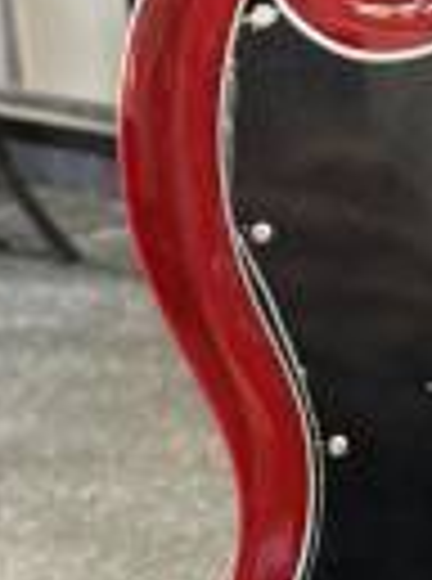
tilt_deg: -19.0
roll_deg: -0.2
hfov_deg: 14.1
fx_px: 1622
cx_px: 680
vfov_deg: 20.3
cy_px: 252
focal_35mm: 97
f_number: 1.78
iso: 800
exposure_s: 1/60
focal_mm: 6.76
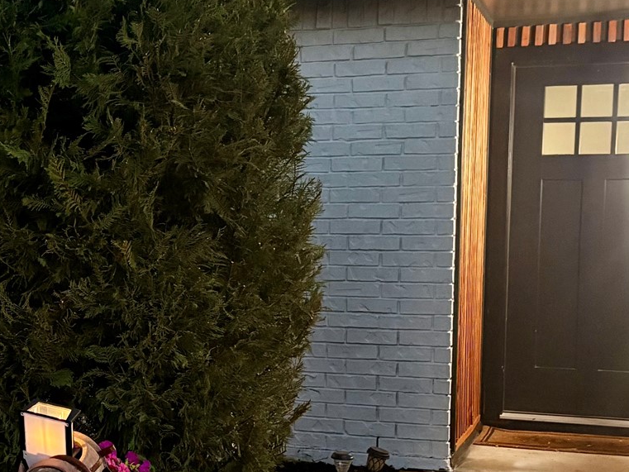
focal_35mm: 70
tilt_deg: -3.6
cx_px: 55
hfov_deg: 26.8
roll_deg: -0.2
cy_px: 305
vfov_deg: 21.0
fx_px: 1272
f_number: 1.6
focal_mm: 5.96
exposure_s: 1/30
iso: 1000
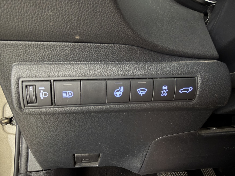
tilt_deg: -1.2
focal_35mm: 24
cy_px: 88
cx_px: 118
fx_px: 163
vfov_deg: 56.8
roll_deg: +1.7
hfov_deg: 71.6
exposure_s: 1/6
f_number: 2.2
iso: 400
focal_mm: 2.22
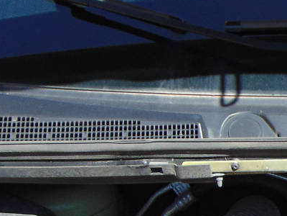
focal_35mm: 100
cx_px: 385
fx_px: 829
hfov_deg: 18.2
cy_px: 237
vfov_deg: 14.5
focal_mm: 4.5
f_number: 3
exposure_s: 1/320
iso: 80
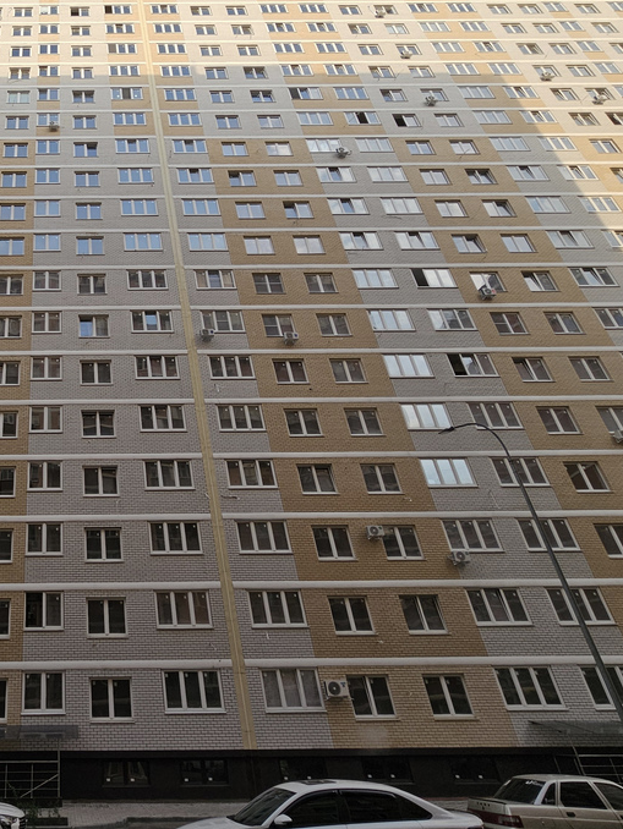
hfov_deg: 51.6
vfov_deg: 73.3
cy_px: 344
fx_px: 552
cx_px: 56
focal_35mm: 23
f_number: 2.2
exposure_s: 1/781
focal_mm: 2.2
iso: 50
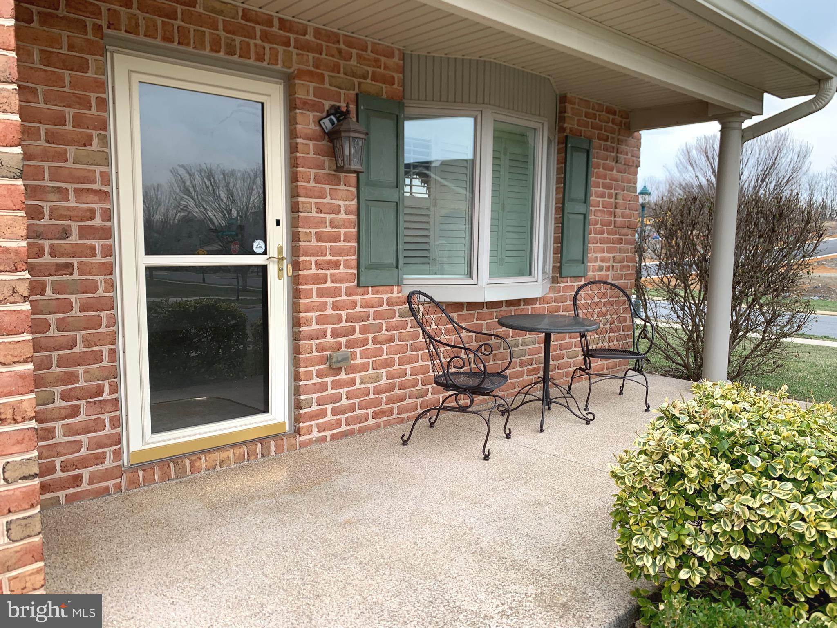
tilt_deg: -6.0
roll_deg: -1.3
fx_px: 629
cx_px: 418
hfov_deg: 67.3
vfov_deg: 53.1
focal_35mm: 26
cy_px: 314
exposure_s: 1/137
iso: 25
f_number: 1.8
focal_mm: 4.25
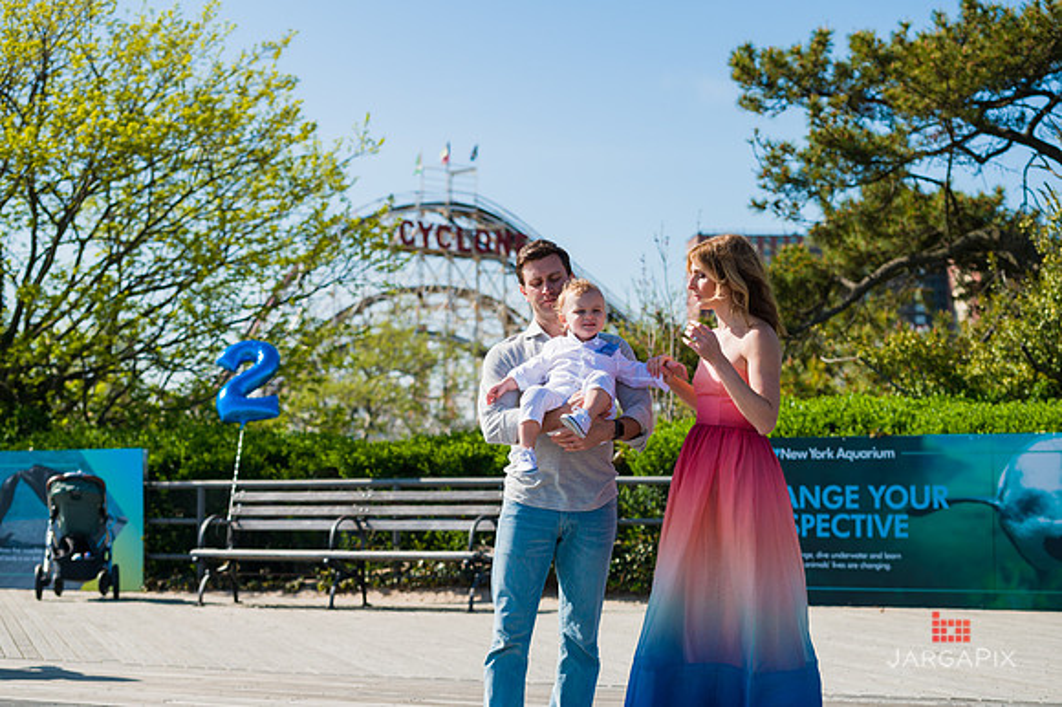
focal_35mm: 70
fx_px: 2064
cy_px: 354
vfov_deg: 19.4
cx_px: 531
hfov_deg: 28.9
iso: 200
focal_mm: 70
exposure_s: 1/2500
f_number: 5
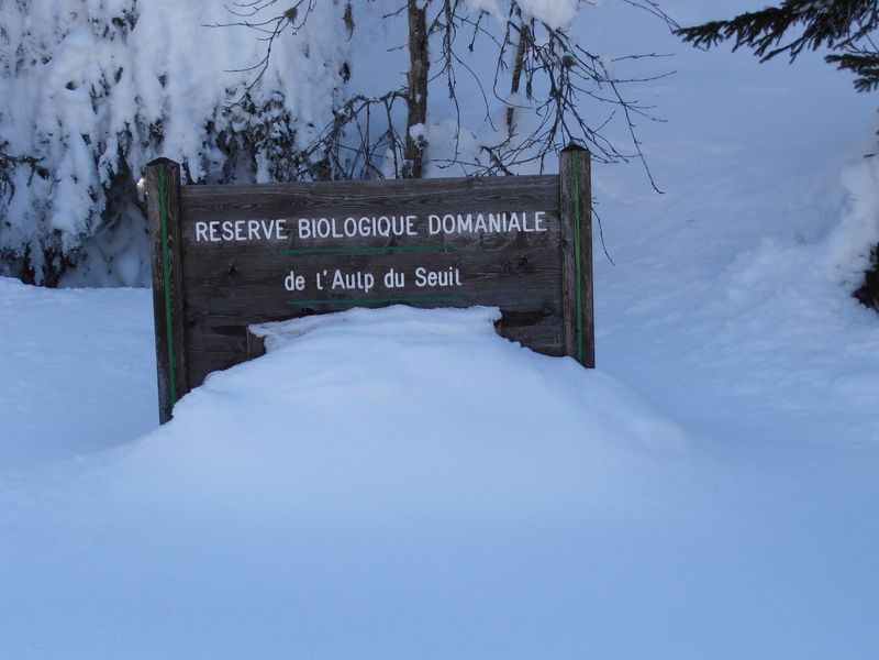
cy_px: 330
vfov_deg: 21.3
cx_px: 440
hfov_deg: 28.2
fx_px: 1752
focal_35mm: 69
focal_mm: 12.29
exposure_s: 1/200
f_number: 4.8
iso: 80
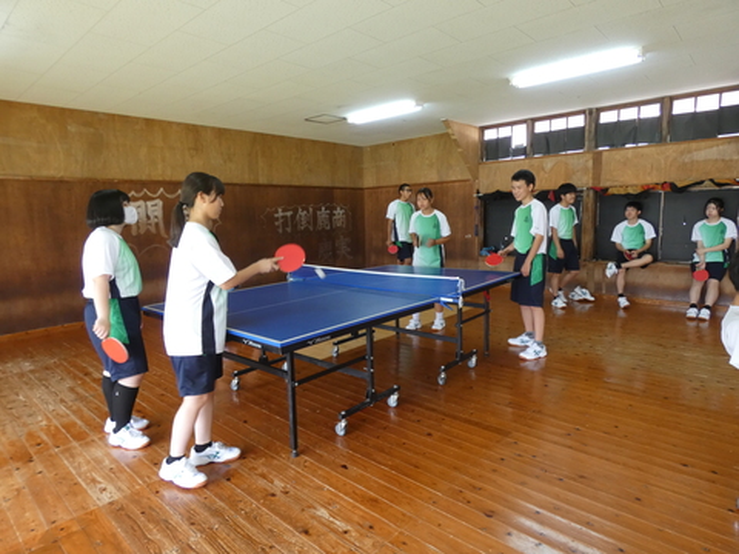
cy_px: 277
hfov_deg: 81.7
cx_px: 370
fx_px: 427
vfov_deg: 66.0
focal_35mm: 20
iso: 320
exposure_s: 1/60
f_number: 2.8
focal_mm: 3.6
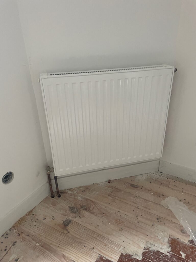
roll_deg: +3.0
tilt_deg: -25.9
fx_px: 196
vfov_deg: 67.3
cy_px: 131
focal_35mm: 26
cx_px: 98
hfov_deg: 53.1
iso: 200
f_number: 1.6
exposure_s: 1/60
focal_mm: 4.2
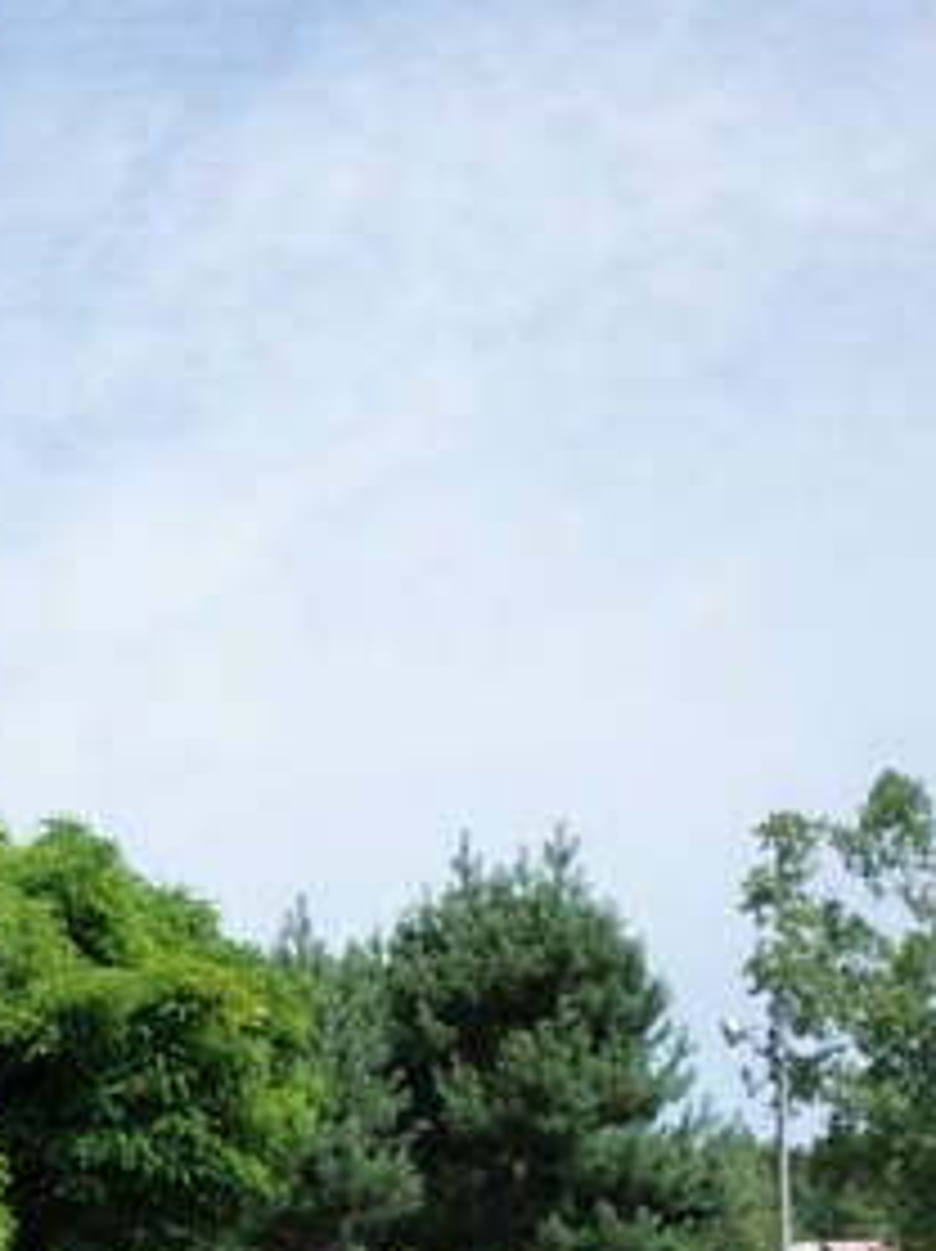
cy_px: 1364
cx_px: -788
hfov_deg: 13.3
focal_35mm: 99
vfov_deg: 19.1
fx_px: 3575
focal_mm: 18.3
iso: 100
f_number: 2.8
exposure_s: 1/2000
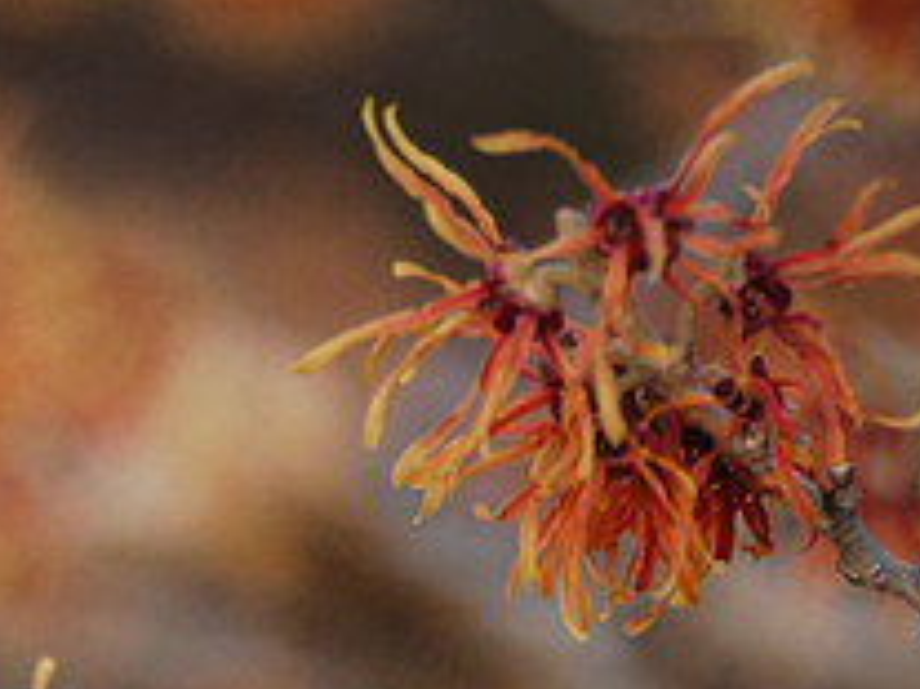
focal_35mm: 560
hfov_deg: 3.5
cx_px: -227
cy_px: 949
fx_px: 14875
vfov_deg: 2.6
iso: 400
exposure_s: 1/400
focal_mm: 100
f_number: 4
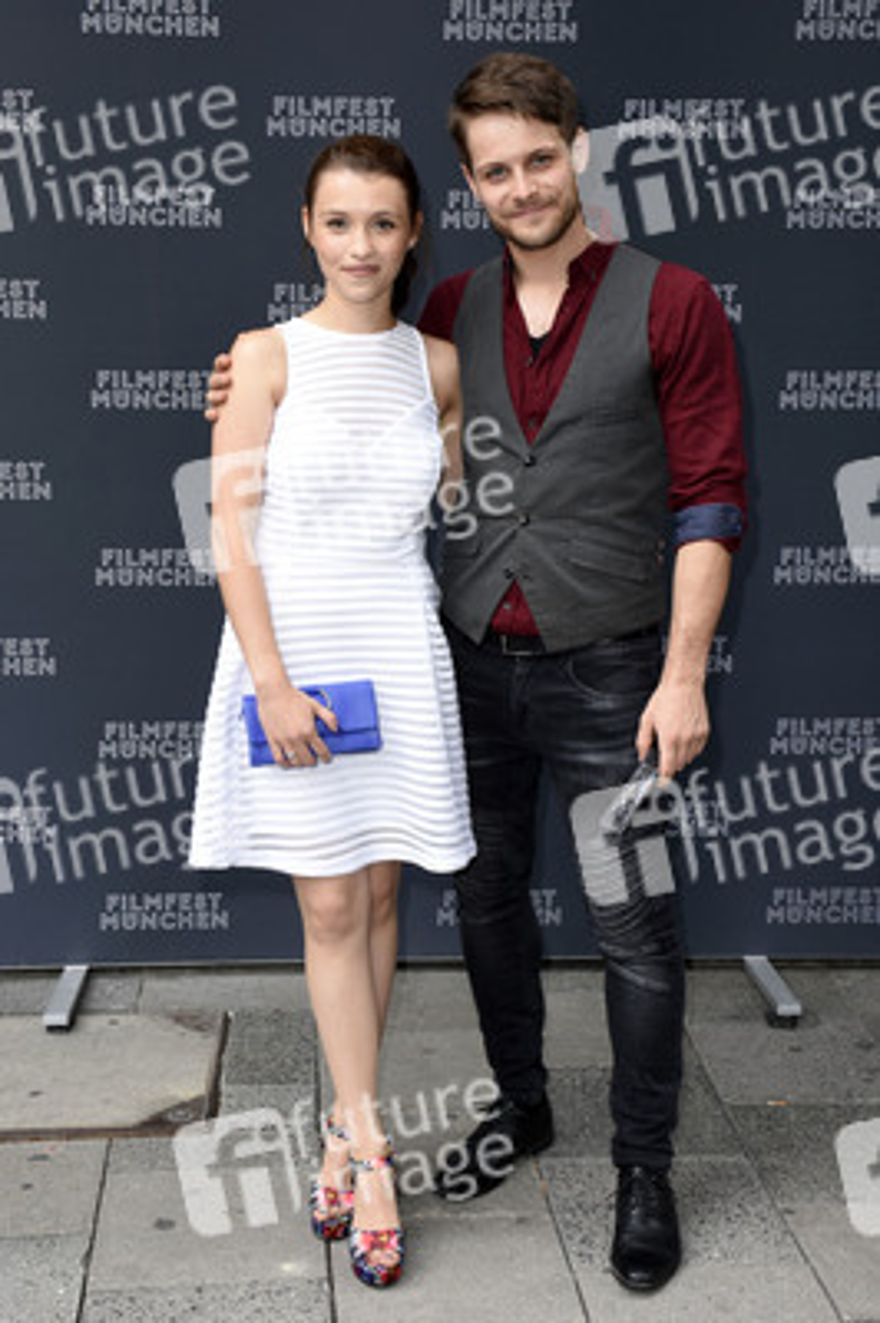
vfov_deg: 41.1
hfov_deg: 28.0
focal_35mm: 48
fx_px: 1763
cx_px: 440
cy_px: 662
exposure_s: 1/80
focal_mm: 32
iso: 400
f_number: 6.3
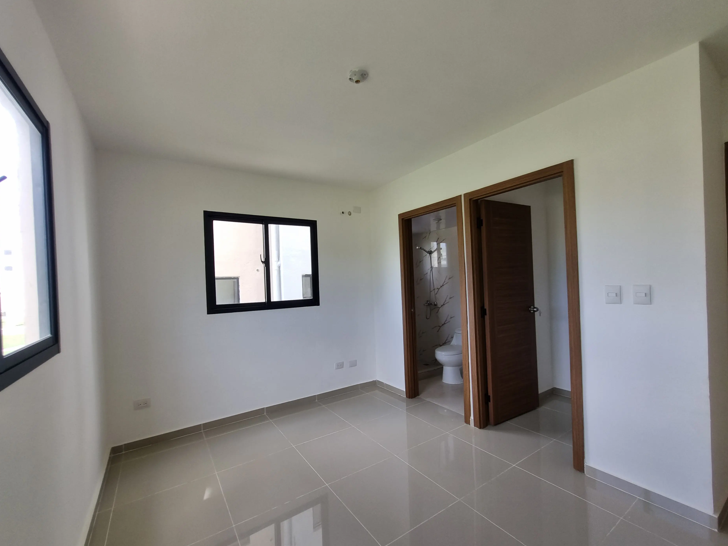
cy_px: 282
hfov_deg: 102.0
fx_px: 294
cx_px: 355
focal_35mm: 14
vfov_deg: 85.7
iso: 50
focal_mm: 1.74
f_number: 2.2
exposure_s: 1/120
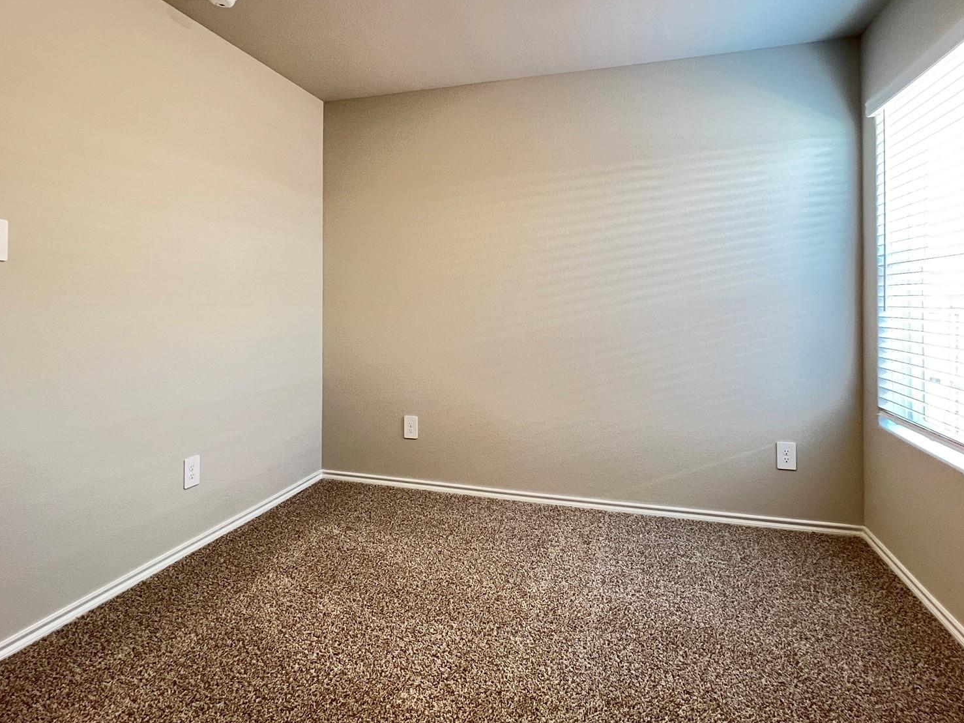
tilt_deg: -0.4
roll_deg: -0.3
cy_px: 295
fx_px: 501
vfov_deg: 71.0
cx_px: 475
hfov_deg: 87.8
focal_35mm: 18
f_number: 1.8
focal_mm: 1.57
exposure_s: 1/60
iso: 500
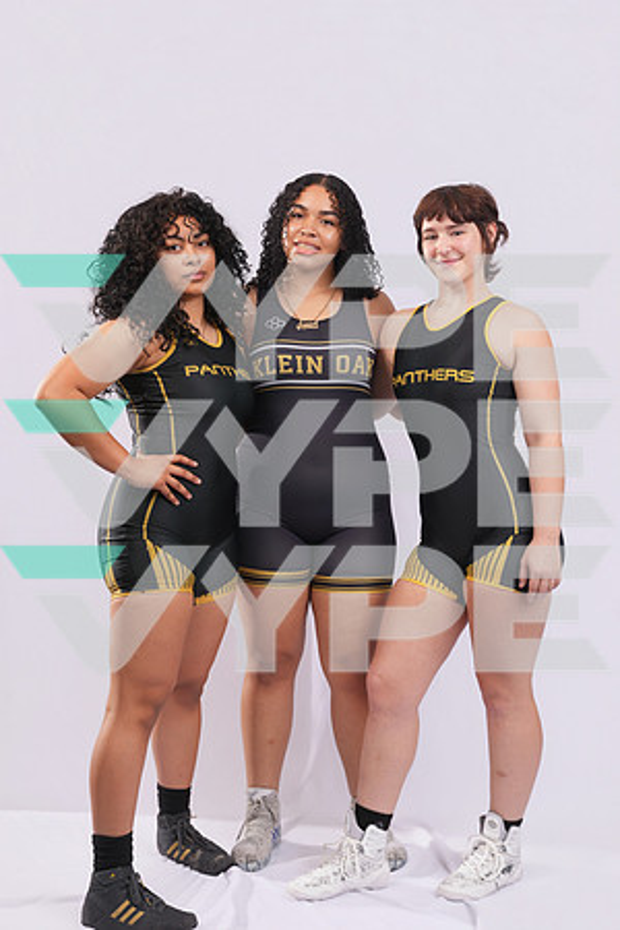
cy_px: 465
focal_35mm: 52
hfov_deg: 26.0
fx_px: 1343
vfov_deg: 38.2
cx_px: 310
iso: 100
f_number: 8
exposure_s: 1/160
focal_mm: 52
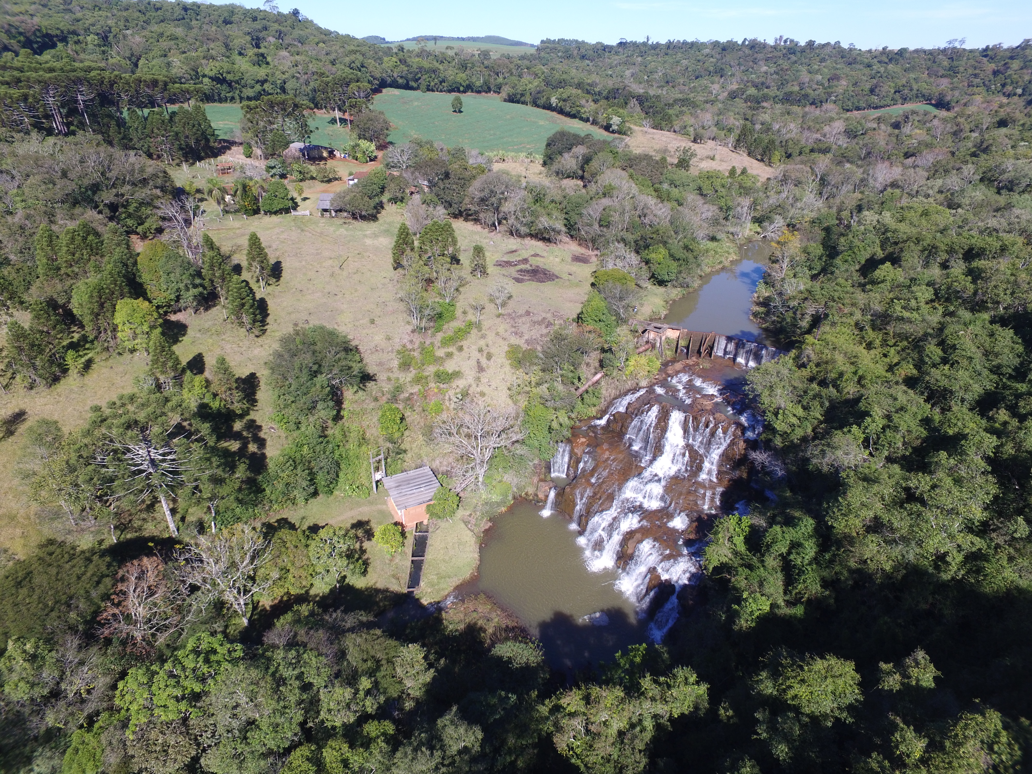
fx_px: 596
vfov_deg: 66.0
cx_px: 516
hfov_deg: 81.7
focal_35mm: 20
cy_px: 387
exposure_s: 1/543
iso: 100
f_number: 2.8
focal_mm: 3.61
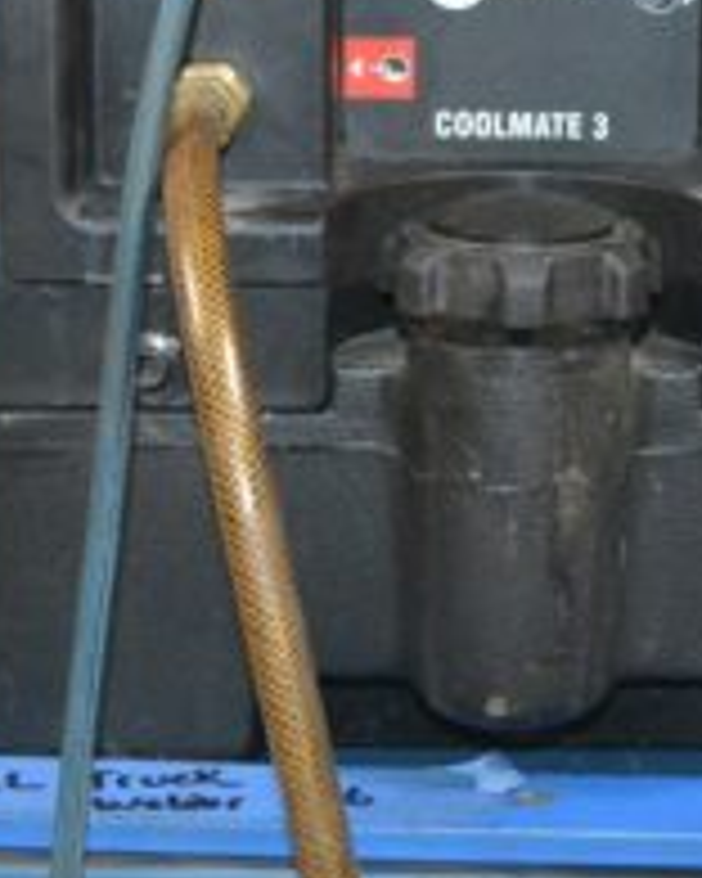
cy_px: 113
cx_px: 572
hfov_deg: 14.7
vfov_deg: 18.2
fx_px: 2701
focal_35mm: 104
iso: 1600
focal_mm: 24
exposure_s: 1/60
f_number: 4
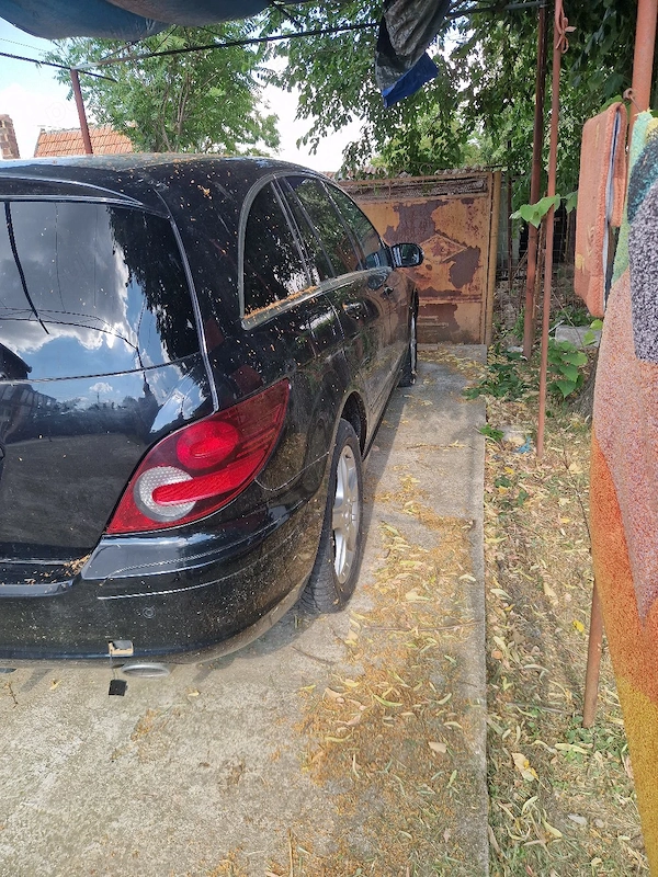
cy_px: 438
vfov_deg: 73.9
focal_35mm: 23
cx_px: 329
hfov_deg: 58.9
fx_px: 583
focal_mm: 5.4
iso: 50
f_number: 1.8
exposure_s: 1/323
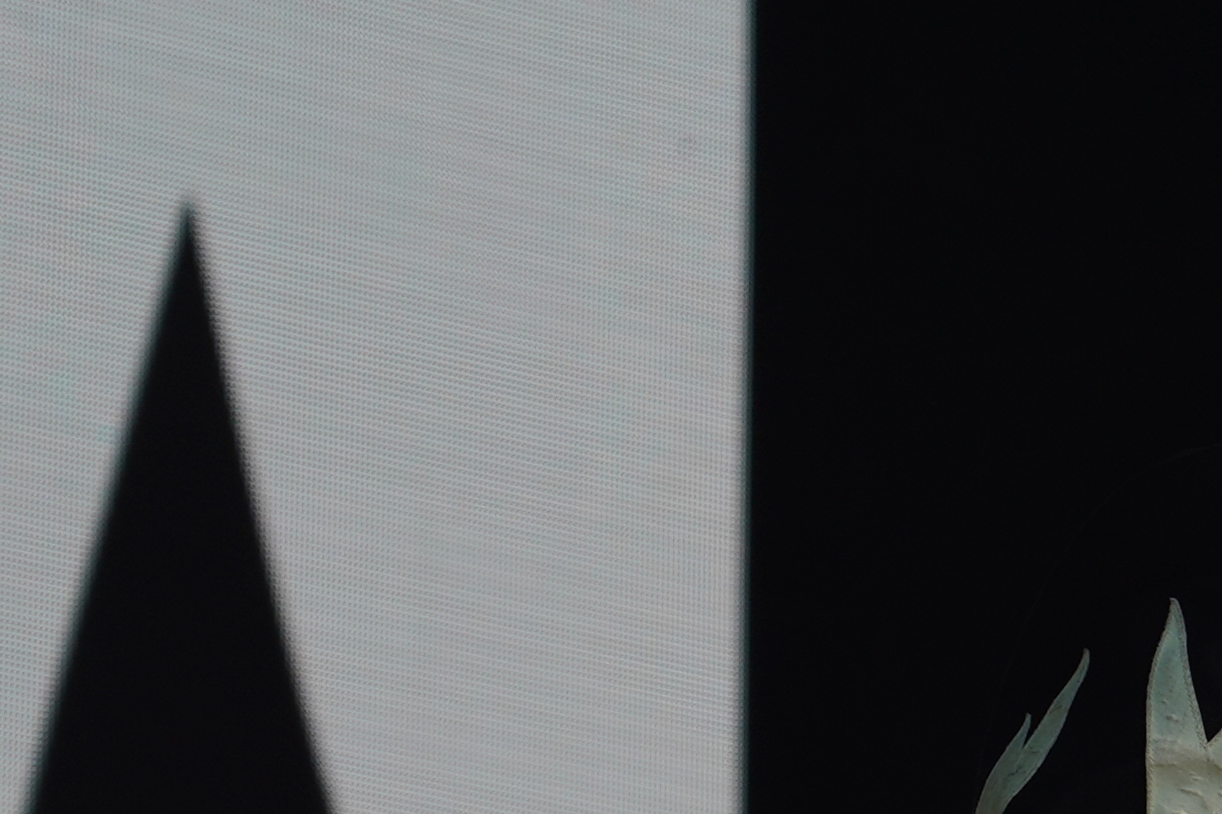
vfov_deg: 2.6
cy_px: 707
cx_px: 2346
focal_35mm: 521
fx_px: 17684
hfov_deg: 3.9
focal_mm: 105
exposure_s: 1/320
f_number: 6.3
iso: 100
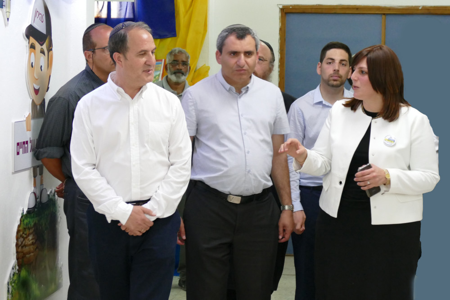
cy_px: 150
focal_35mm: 83
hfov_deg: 24.5
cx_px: 225
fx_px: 1038
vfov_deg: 16.5
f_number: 3.7
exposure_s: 1/50
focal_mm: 30.31
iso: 1600
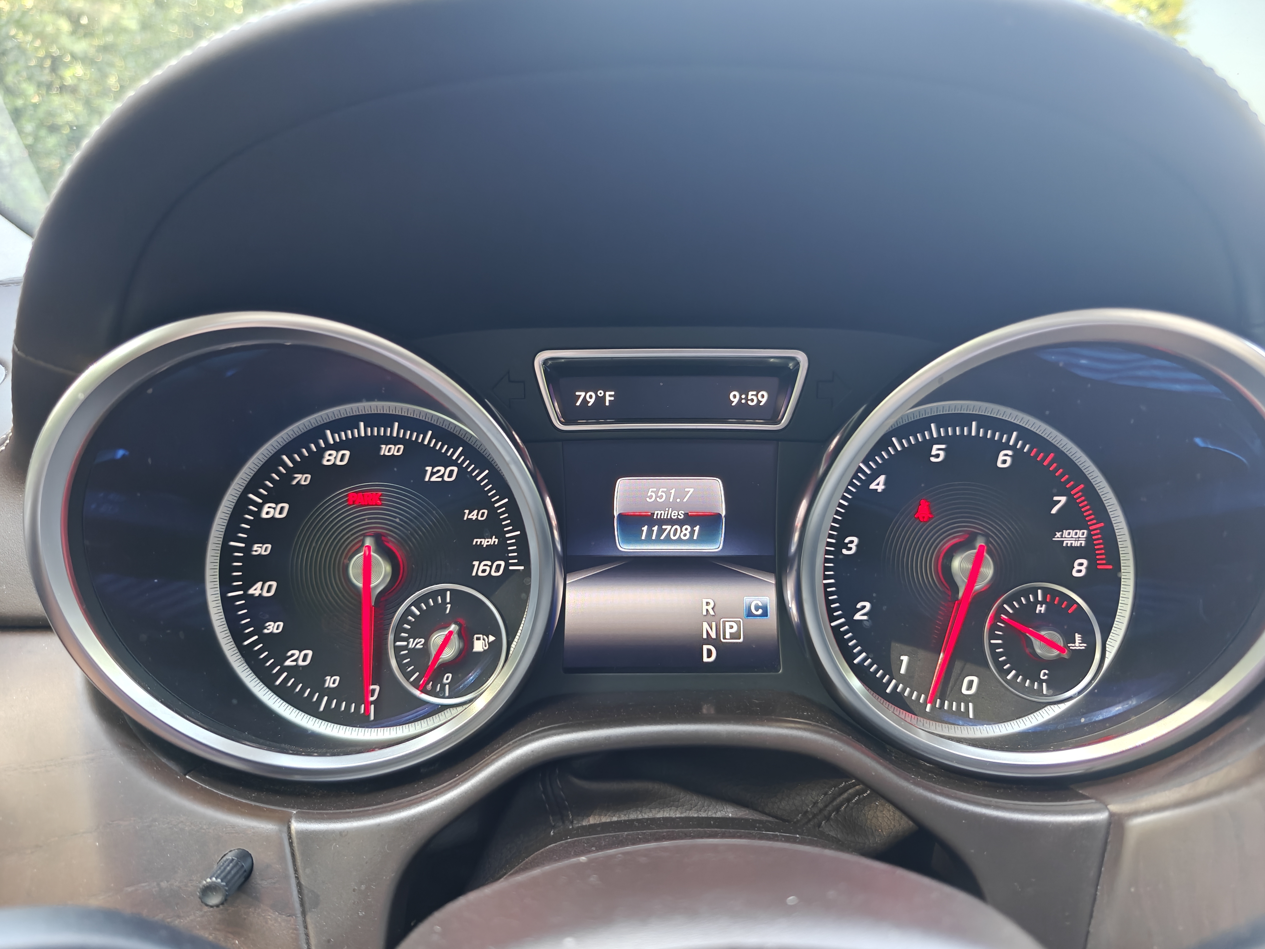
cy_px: 474
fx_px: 841
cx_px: 632
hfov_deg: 73.9
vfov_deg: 58.9
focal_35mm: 23
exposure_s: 1/76
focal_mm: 6.06
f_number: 1.6
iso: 640
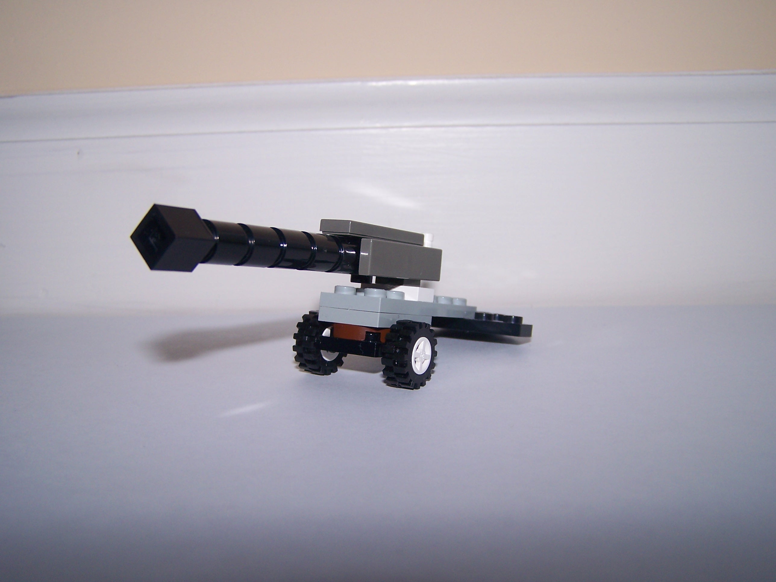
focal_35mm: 38
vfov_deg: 37.7
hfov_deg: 49.0
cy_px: 291
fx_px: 852
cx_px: 388
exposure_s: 1/50
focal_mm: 6.3
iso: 80
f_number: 2.8
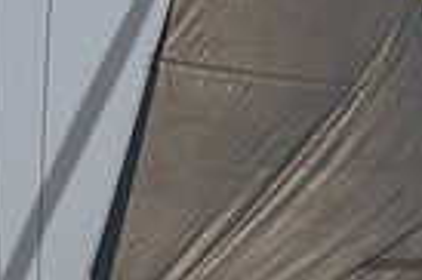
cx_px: 463
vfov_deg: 1.2
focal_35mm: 1117
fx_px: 13078
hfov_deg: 1.8
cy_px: 309
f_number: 8
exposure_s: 1/800
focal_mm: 200
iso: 400
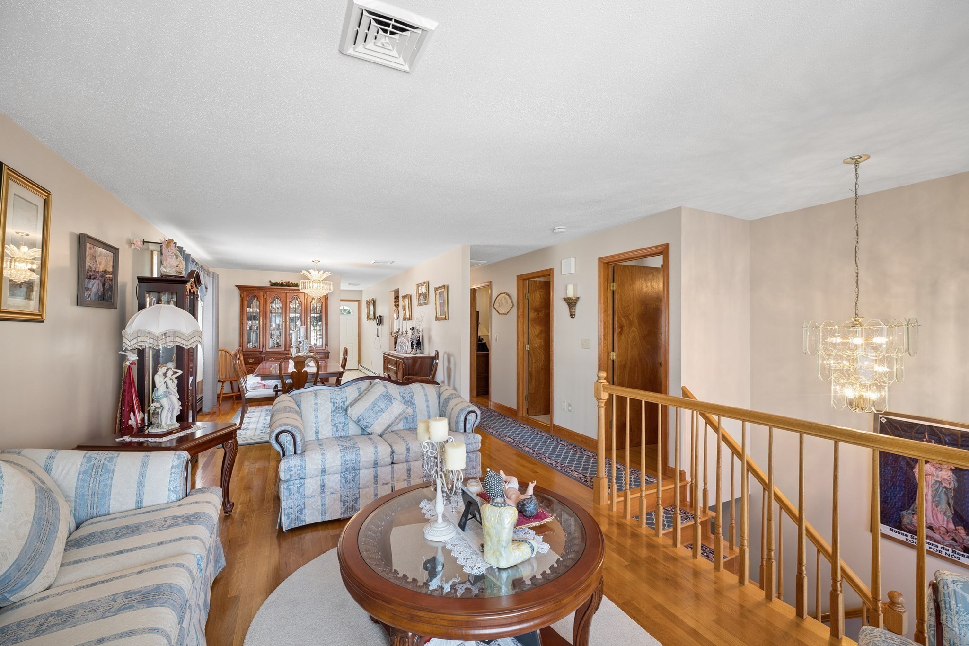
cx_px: 484
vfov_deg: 81.2
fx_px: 377
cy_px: 323
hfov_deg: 104.3
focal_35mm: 14
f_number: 10
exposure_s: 1/25
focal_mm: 14
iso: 400
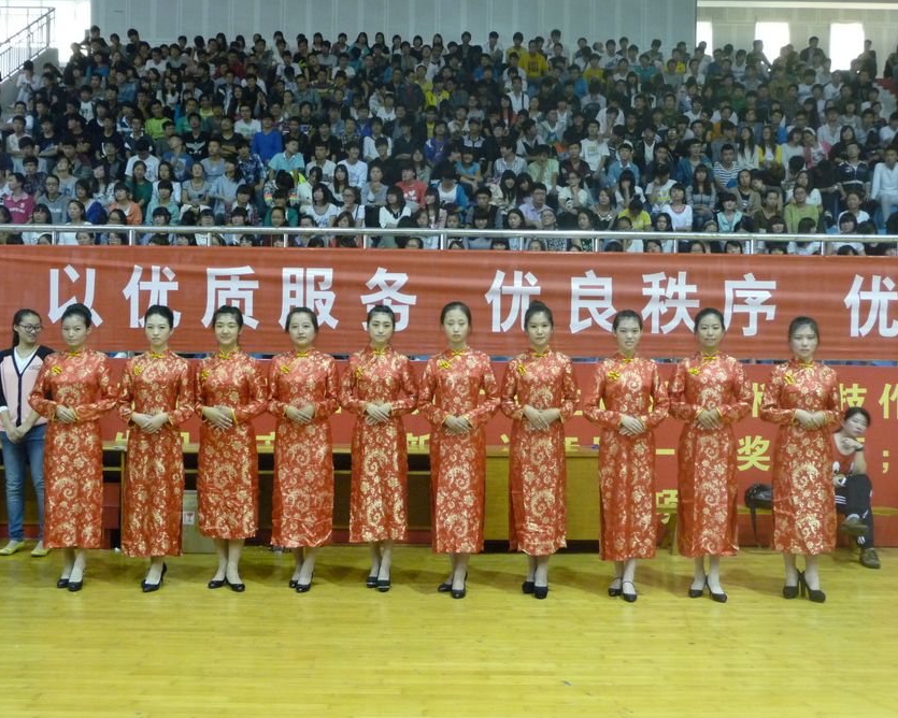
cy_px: 361
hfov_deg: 45.8
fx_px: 1063
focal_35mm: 40
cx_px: 429
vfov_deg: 37.3
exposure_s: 1/13
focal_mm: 6.3
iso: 400
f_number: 3.8
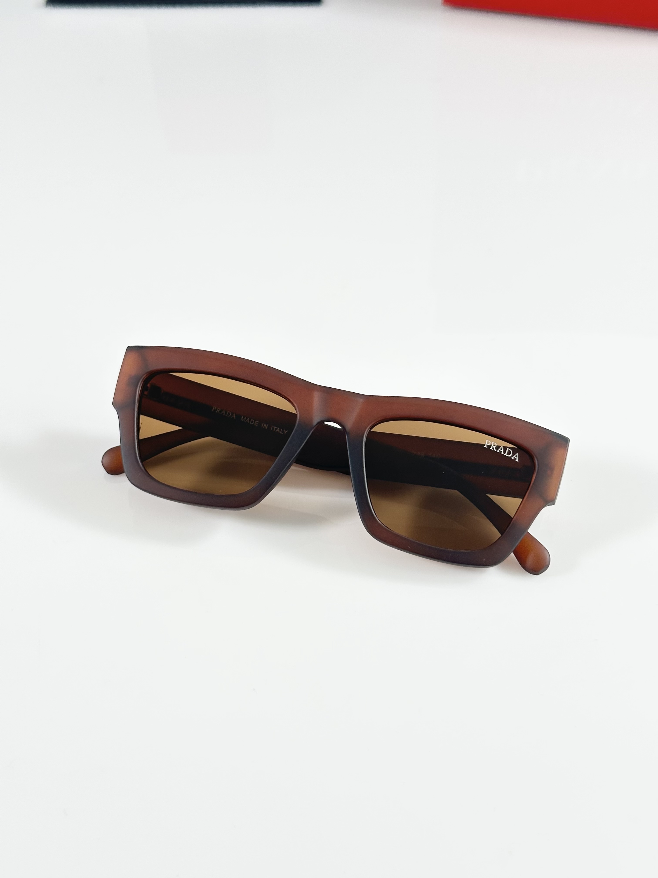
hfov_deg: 30.3
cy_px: 439
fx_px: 1217
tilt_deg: -43.0
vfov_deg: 39.7
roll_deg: +1.0
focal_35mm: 48
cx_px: 329
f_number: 1.78
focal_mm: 6.86
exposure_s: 1/99
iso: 80
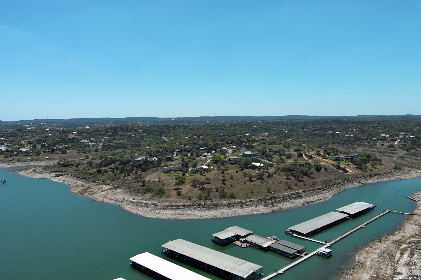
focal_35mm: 29
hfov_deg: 63.7
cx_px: 210
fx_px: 339
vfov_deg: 45.0
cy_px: 140
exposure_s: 1/2227
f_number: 2.8
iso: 102
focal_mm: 10.57
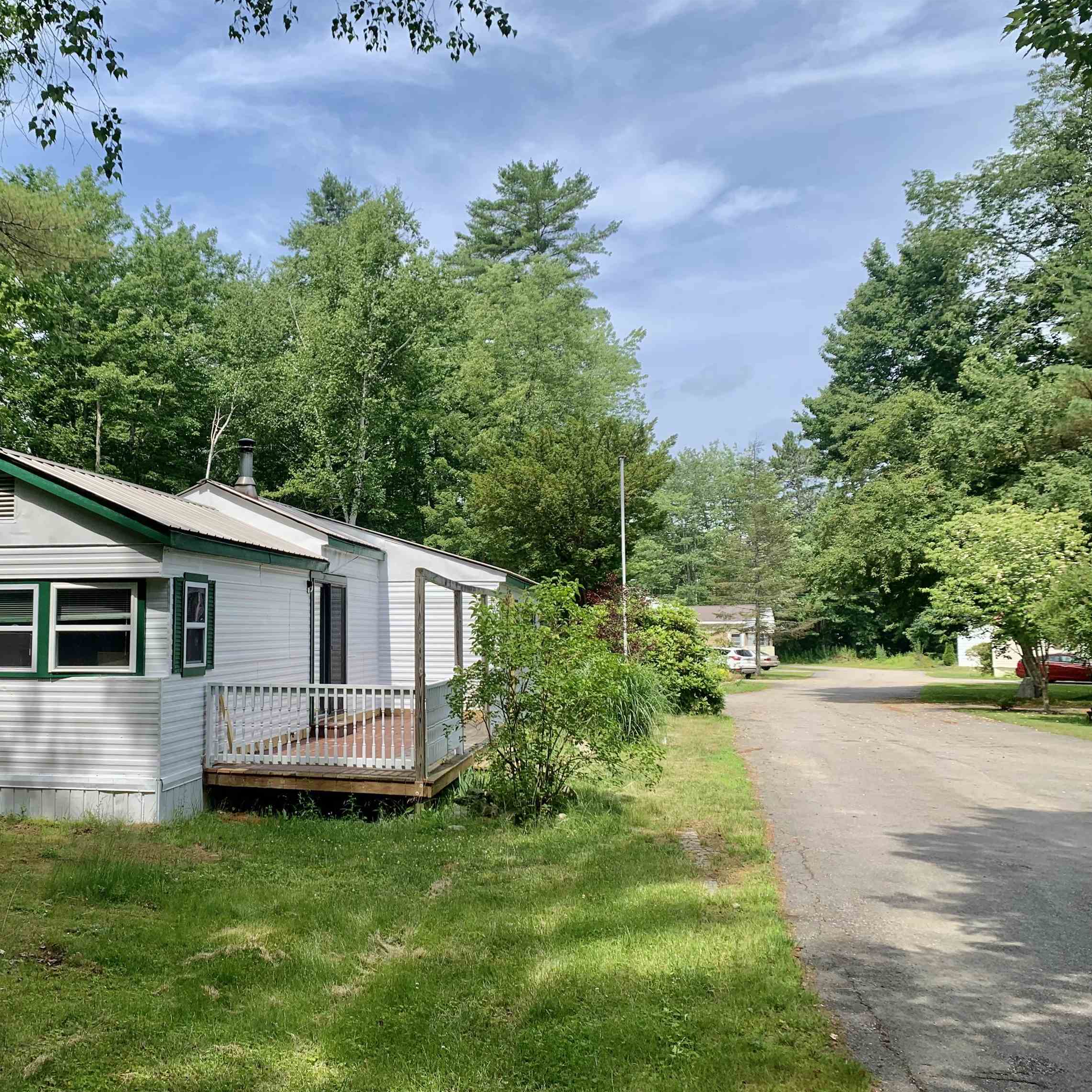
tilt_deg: +4.9
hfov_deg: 51.6
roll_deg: +0.5
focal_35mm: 31
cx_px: 368
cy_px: 551
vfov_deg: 52.5
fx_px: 1106
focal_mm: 4.25
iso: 25
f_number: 1.8
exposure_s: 1/1689
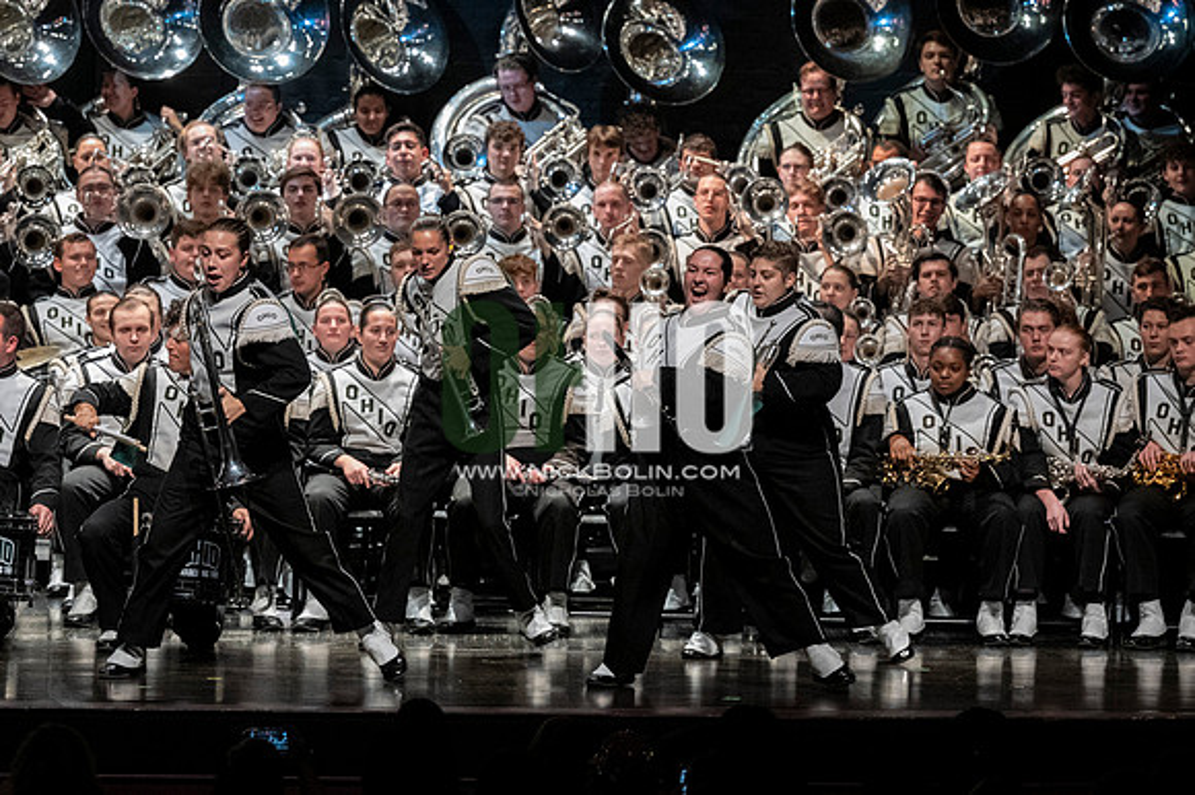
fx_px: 6967
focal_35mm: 210
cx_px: 598
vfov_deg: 6.5
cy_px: 398
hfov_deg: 9.8
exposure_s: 1/500
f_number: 4
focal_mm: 140
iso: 4000
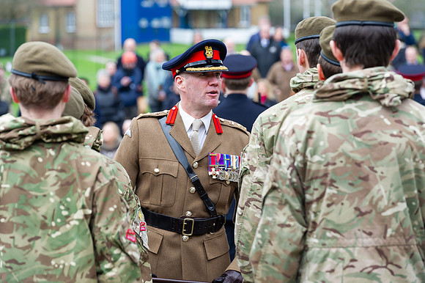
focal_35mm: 213
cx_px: 221
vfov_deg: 6.5
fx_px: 2509
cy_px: 140
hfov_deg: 9.7
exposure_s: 1/250
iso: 720
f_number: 6.3
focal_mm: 200
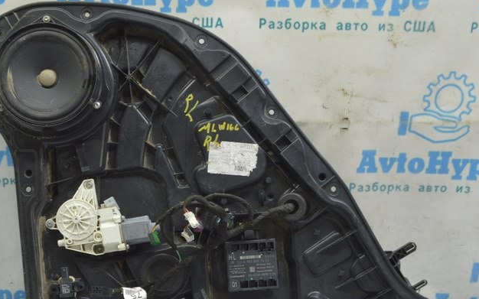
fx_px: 653
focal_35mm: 50
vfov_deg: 25.5
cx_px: 179
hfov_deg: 40.0
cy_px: 229
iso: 400
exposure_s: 1/20
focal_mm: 20
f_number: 5.6
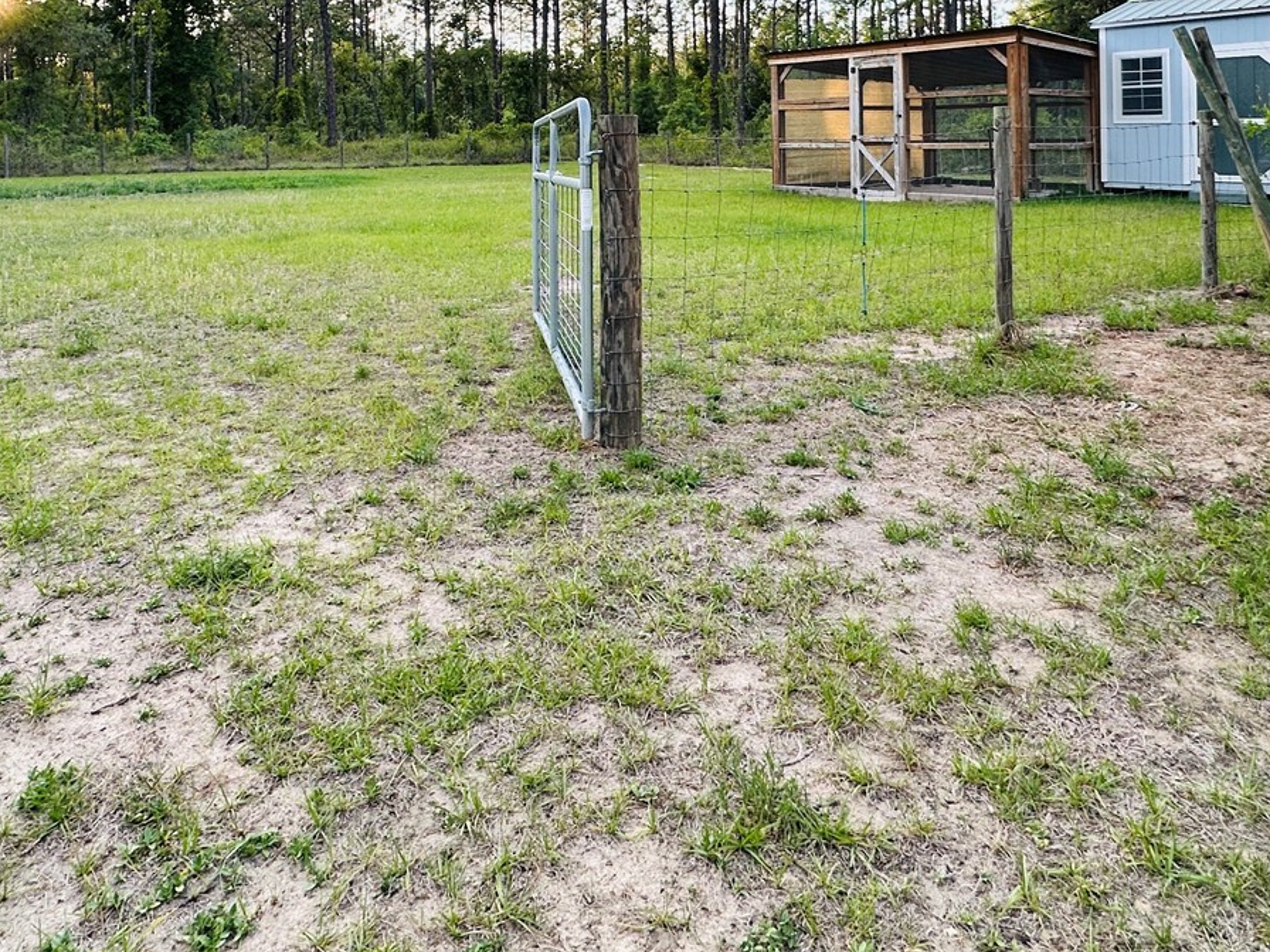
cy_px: 132
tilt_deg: +0.4
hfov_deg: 69.2
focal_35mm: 25
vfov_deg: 50.0
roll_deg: +0.4
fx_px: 917
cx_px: 566
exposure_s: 1/149
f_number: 2.2
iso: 40
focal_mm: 2.22
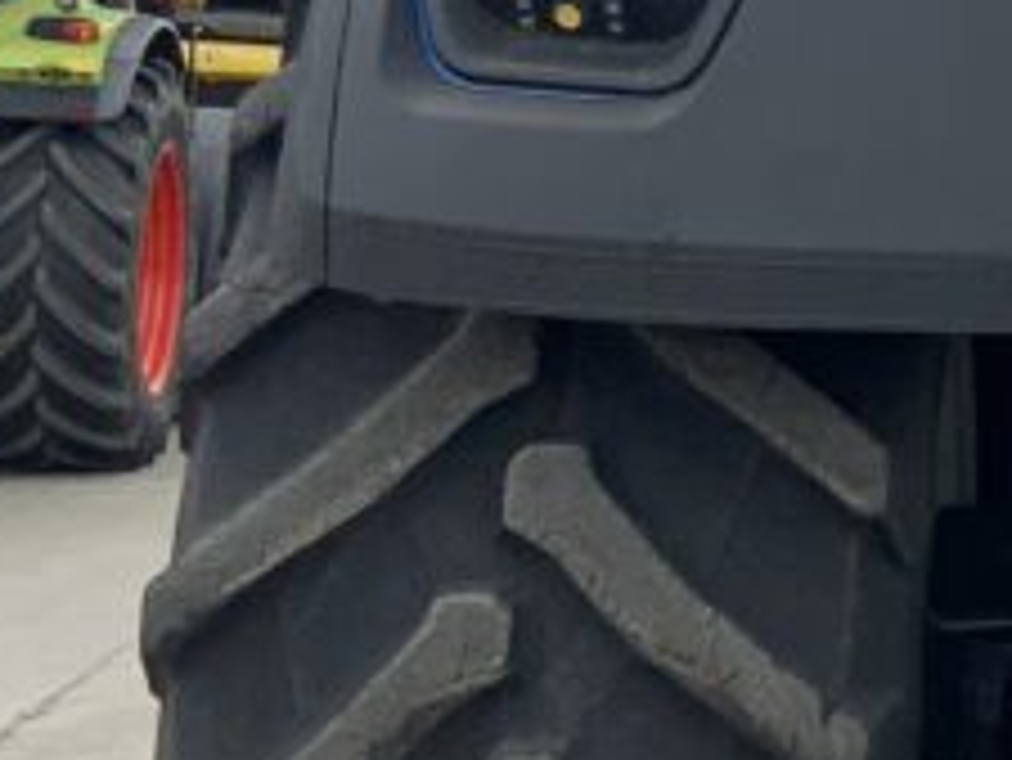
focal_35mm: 132
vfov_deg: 11.2
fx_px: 3861
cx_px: 1804
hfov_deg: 13.5
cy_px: 139
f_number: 1.8
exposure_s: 1/1015
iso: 16
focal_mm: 3
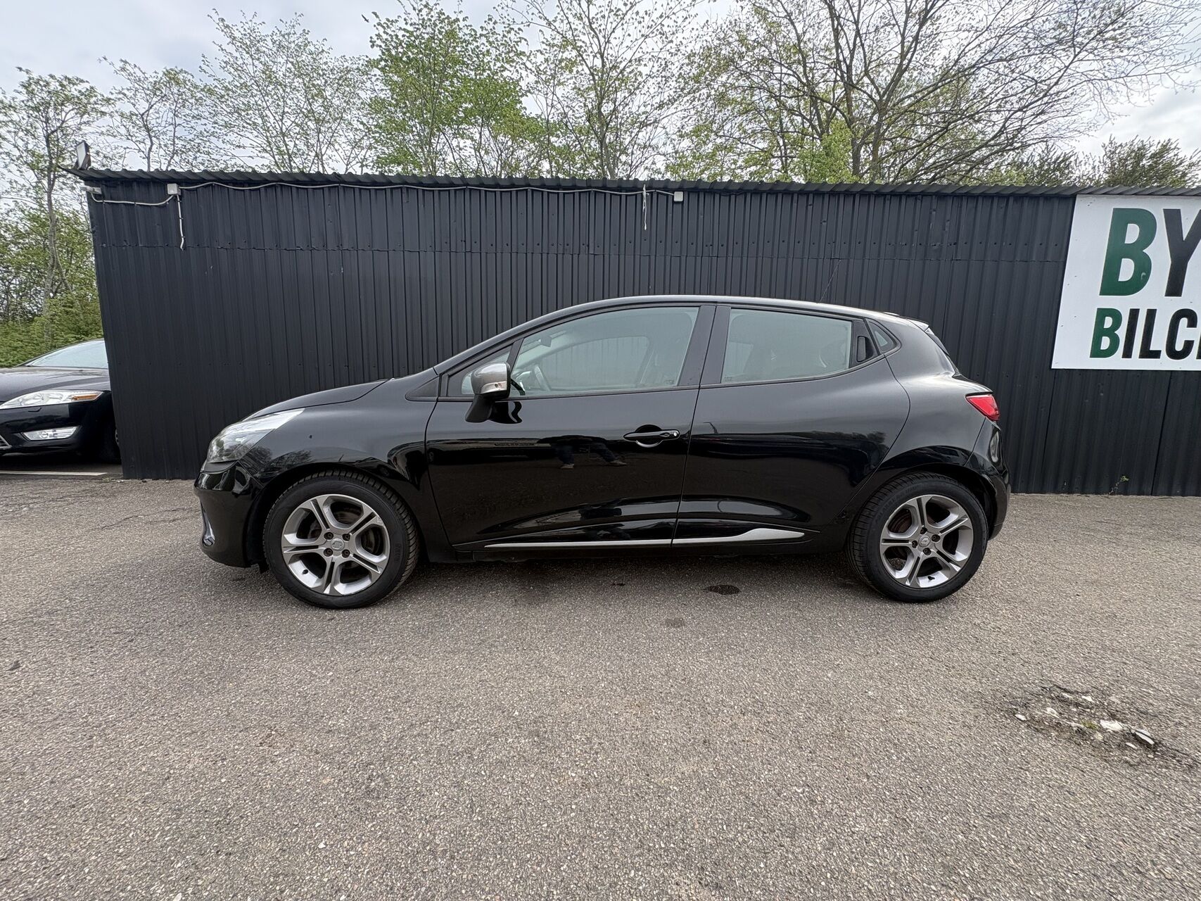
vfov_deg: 85.7
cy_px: 450
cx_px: 600
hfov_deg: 102.1
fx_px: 486
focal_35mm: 14
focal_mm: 2.22
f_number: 2.2
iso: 40
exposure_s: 1/518
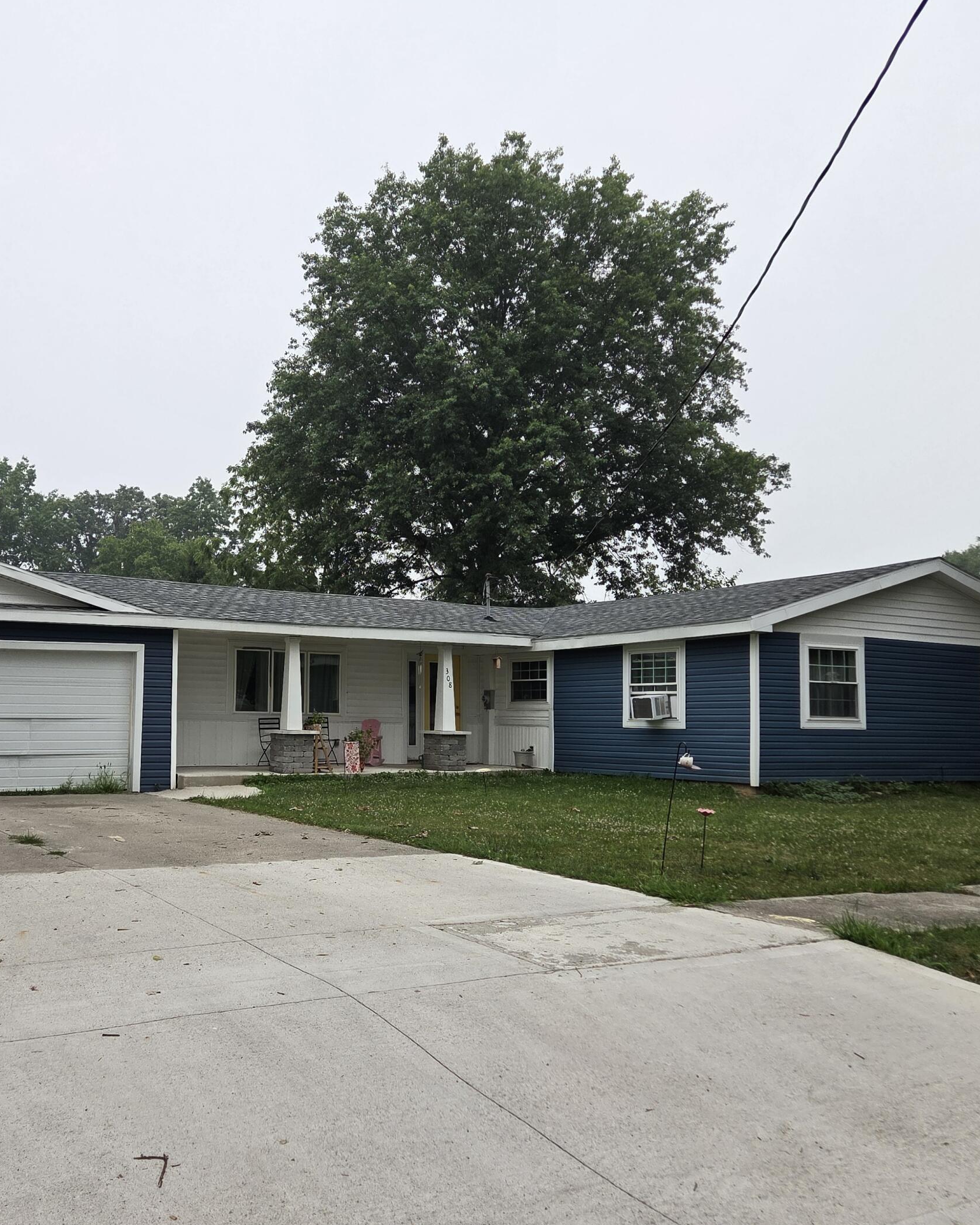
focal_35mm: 32
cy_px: 639
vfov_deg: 55.6
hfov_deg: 45.1
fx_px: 1160
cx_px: 329
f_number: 1.8
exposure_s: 1/2265
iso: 80
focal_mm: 5.4
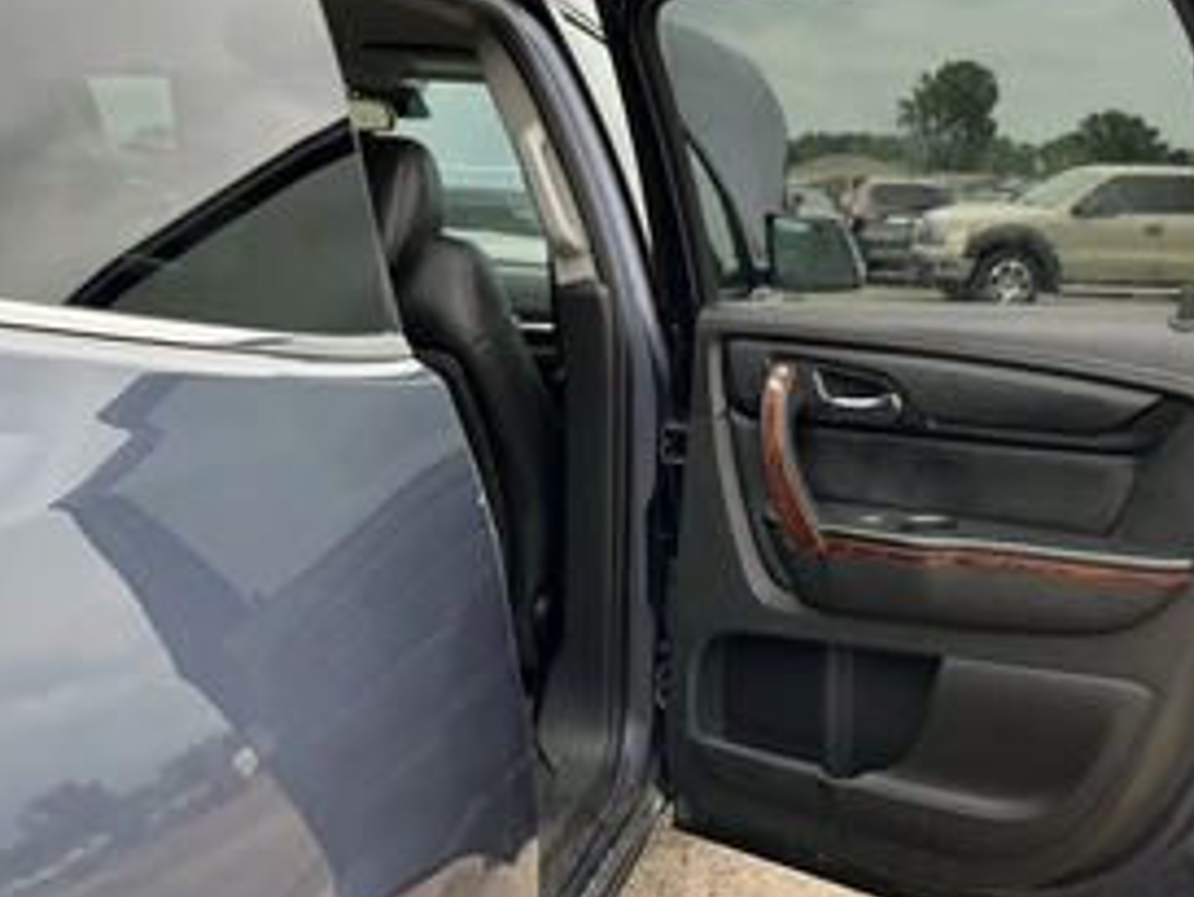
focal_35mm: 41
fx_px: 1415
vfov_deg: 35.2
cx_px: 643
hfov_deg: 45.7
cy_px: 420
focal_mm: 3
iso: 25
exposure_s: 1/355
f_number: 1.8
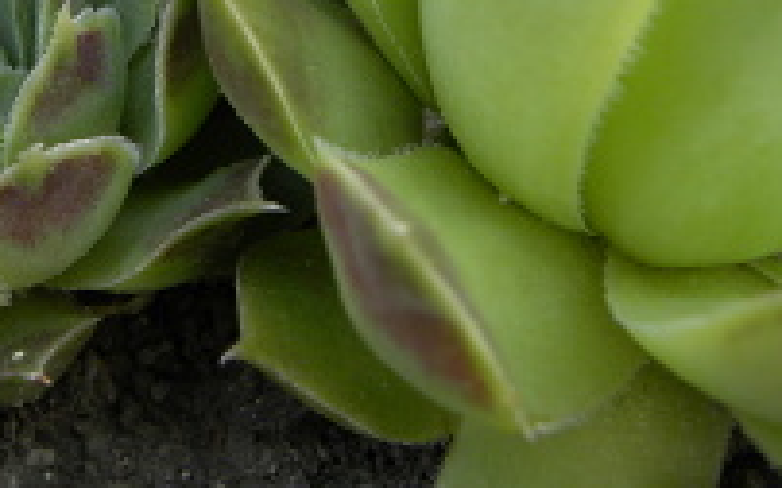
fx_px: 4026
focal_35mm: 189
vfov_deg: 6.9
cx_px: -74
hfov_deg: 11.0
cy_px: -89
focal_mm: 13.4
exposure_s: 1/80
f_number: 4
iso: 100
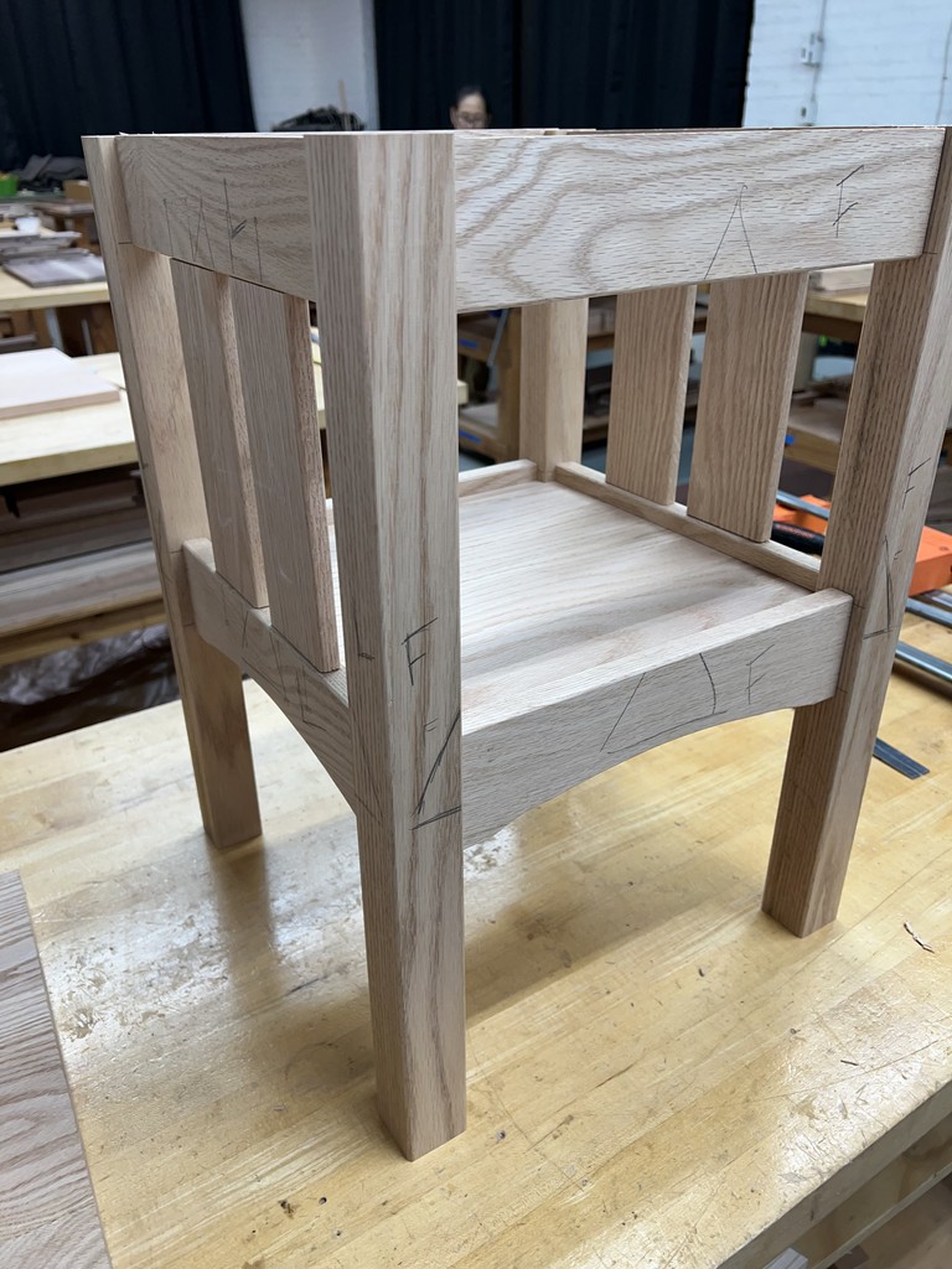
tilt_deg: -26.9
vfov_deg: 67.3
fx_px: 953
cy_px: 634
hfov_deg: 53.1
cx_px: 476
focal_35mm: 26
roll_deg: +0.0
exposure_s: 1/120
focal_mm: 5.7
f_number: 1.5
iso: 64
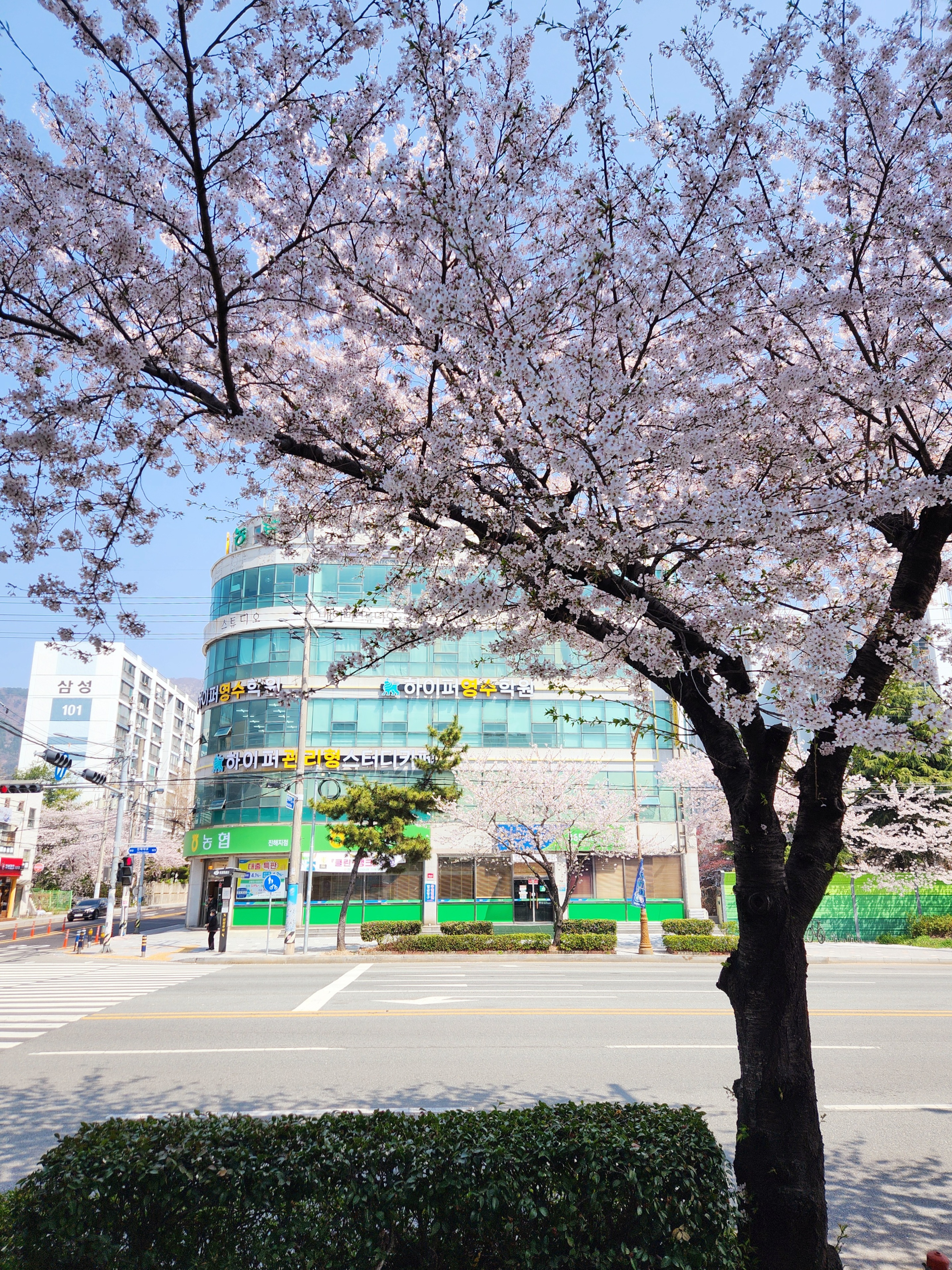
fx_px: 843
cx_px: 476
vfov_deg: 73.9
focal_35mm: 23
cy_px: 635
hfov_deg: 58.9
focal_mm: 5.4
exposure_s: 1/1111
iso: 20
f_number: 1.8
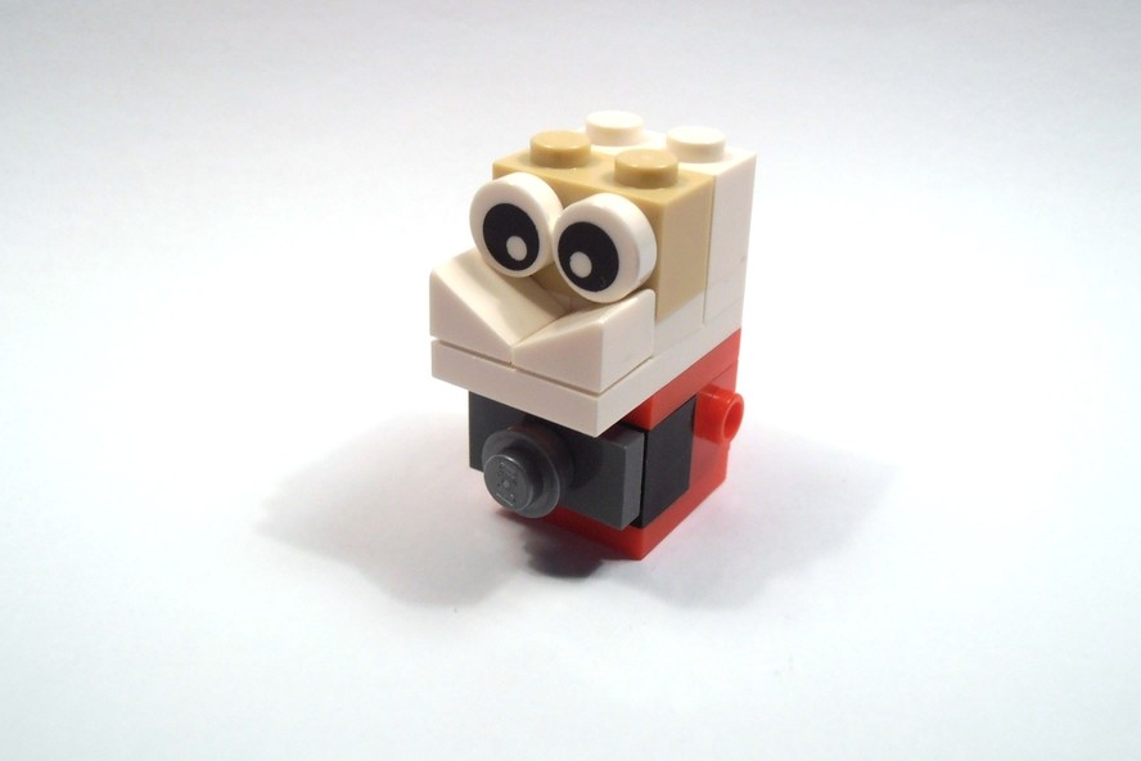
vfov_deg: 34.2
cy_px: 331
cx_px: 570
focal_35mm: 39
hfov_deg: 49.6
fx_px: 1236
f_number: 3.9
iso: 80
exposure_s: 1/100
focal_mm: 6.61
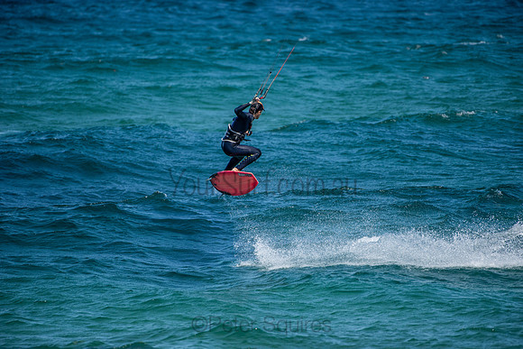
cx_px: 262
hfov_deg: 4.1
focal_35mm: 500
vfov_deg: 2.8
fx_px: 7265
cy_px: 174
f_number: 5.6
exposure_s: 1/2500
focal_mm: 500
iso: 280
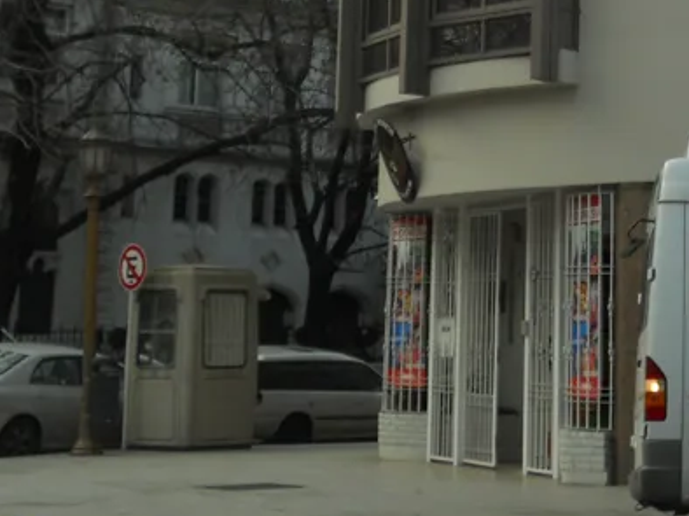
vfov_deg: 13.4
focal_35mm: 104
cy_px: -269
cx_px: 637
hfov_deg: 18.6
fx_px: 2069
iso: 80
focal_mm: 5.7
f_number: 2.8
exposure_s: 1/400
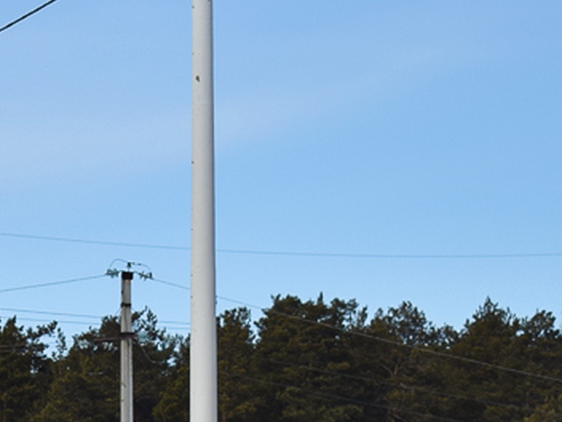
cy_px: 494
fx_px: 3669
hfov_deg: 8.5
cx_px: -334
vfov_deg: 6.5
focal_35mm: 226
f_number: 5.6
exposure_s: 1/800
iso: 100
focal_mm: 46
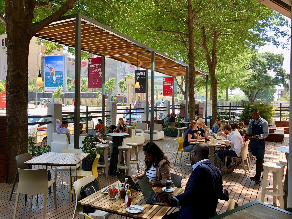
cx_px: 146
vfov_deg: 48.2
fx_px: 245
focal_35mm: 29
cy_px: 110
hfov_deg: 61.7
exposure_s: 1/100
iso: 25
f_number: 1.8
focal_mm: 3.99
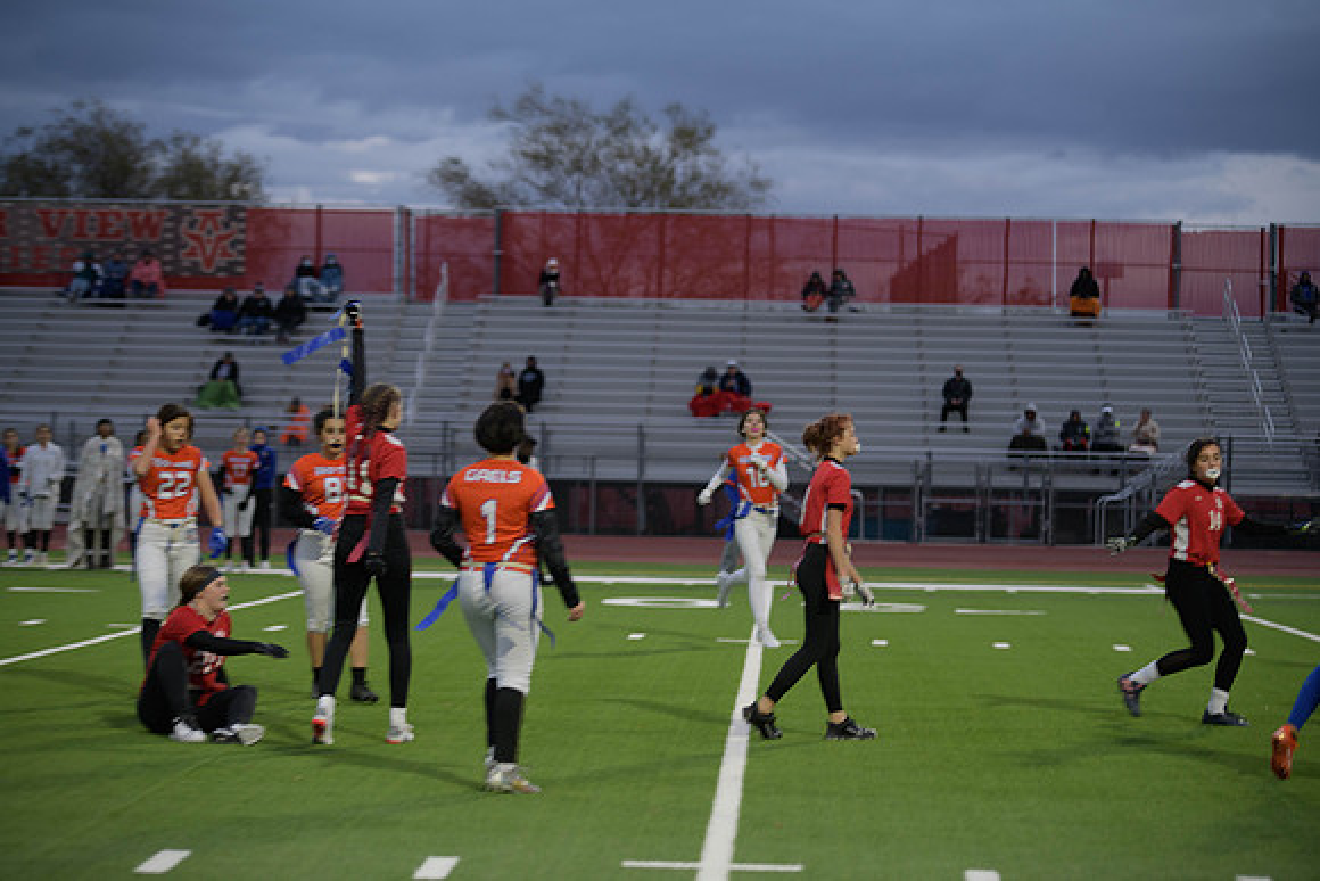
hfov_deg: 18.3
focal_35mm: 112
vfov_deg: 12.2
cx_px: 660
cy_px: 440
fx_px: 4107
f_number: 2.8
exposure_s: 1/200
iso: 360
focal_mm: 112
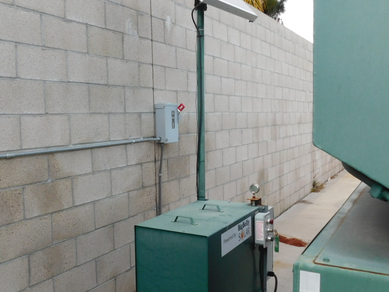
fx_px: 427
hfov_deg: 48.7
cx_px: 156
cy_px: 149
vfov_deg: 37.7
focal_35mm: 38
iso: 125
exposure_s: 1/640
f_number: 3
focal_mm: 4
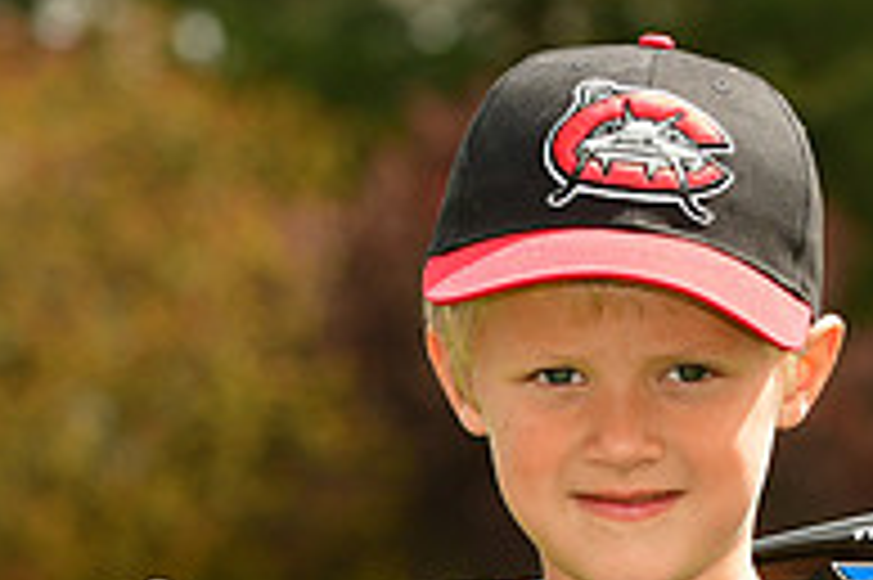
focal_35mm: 494
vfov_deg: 2.8
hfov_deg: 4.2
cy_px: 744
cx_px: 639
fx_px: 11969
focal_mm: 110
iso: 200
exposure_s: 1/640
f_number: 5
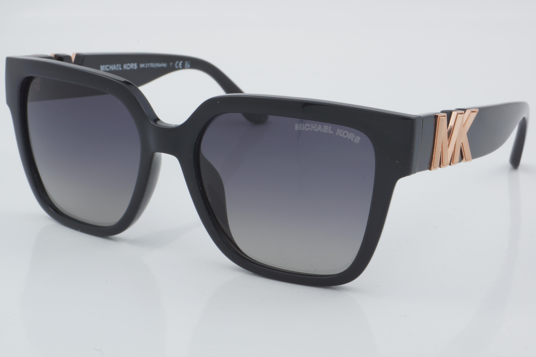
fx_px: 1117
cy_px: 178
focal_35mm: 75
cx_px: 268
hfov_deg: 27.0
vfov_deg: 18.2
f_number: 32
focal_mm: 50
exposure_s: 1/4
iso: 100
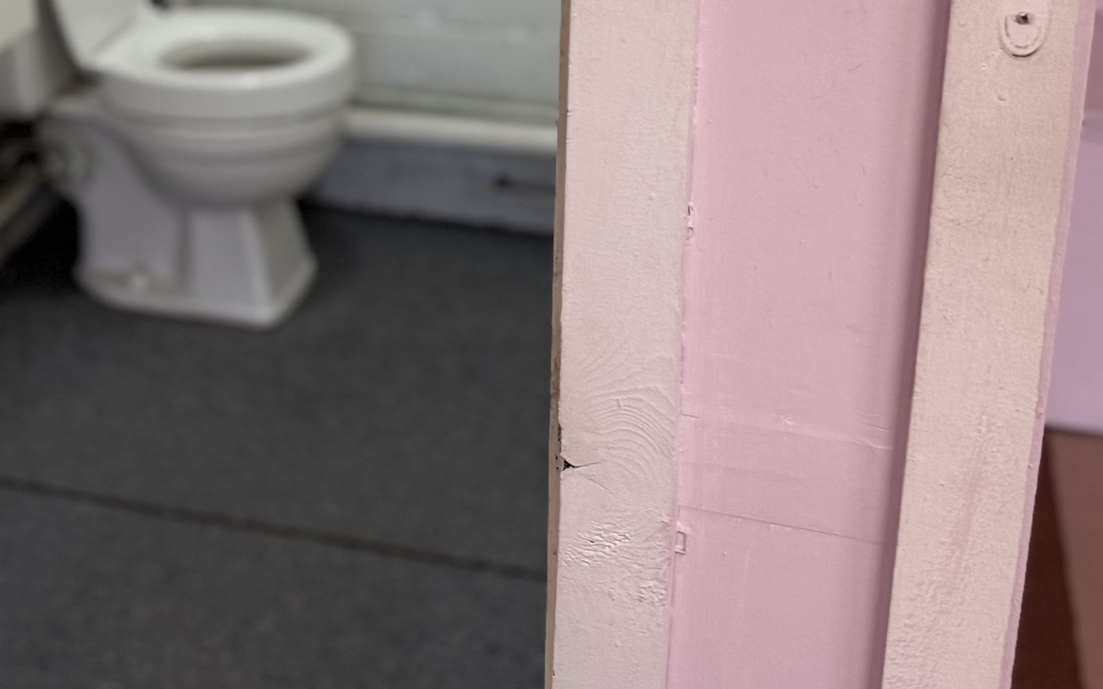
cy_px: -42
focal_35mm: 58
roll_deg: +0.7
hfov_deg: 34.0
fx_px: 1744
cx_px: 213
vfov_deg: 21.4
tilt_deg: -16.2
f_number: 1.78
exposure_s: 1/60
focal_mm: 6.76
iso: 160
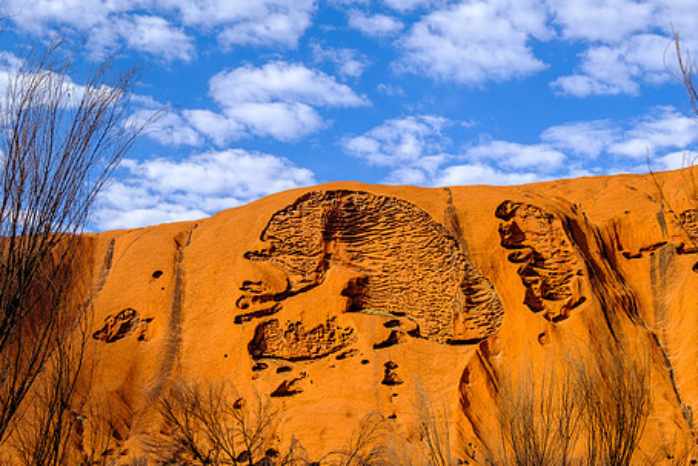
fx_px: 892
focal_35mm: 46
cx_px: 364
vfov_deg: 29.3
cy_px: 219
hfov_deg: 42.7
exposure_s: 1/1000
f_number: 5.6
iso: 200
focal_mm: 24
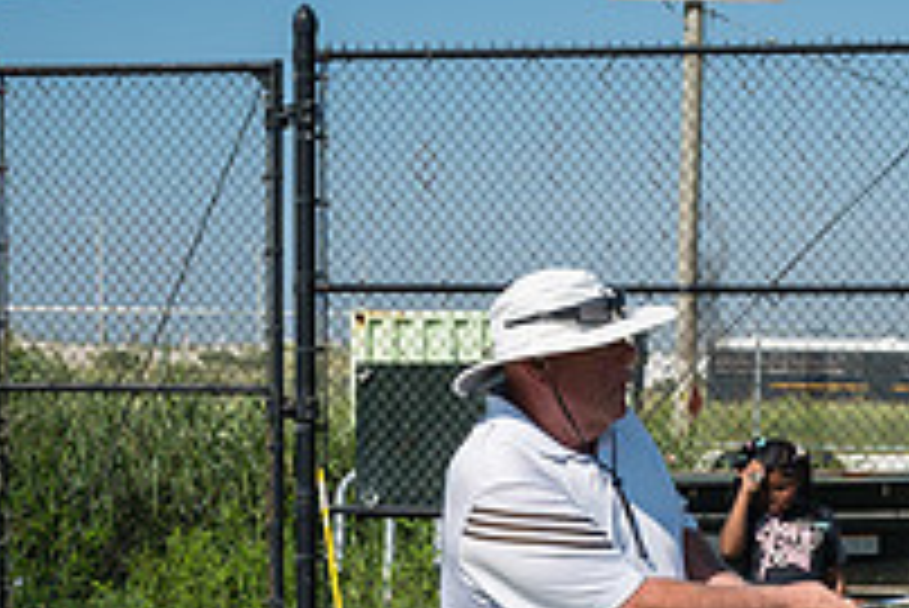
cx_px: 391
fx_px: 2982
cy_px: 706
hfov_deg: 17.3
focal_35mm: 118
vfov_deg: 11.4
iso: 100
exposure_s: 1/800
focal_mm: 24
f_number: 5
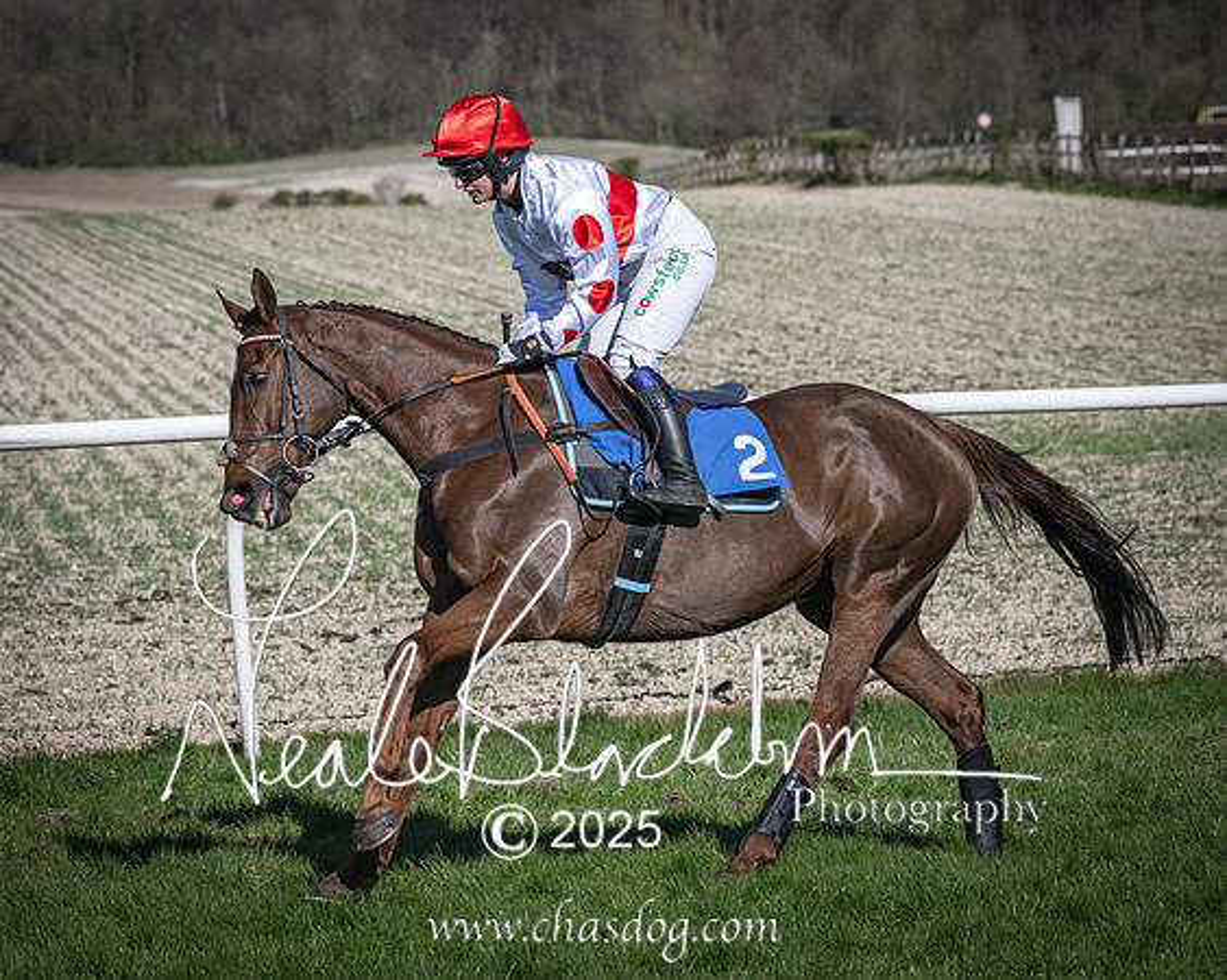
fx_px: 5911
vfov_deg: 9.5
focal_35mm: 163
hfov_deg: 11.8
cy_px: 493
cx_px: 408
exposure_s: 1/3200
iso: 200
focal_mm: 87
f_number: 4
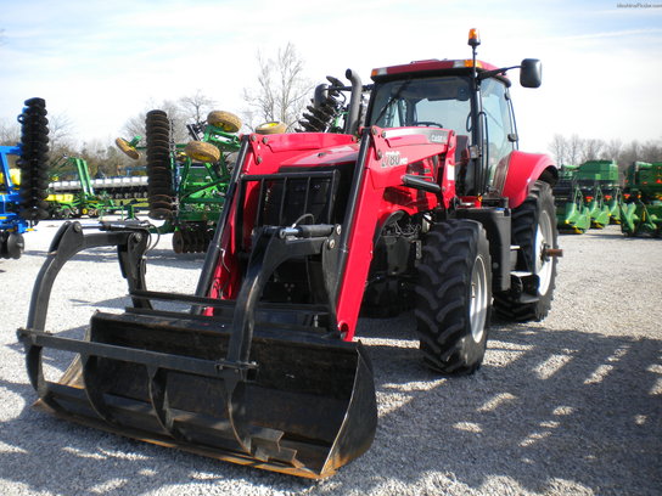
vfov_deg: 40.7
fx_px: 669
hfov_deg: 52.6
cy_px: 248
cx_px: 331
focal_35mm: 35
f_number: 4.6
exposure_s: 1/317
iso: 80
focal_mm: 6.3
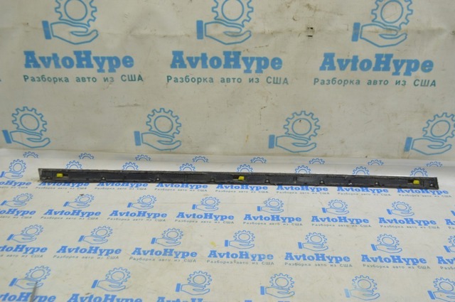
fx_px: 417
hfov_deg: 57.3
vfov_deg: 39.9
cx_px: 228
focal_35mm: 33
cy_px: 151
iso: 400
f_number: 5.6
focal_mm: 22
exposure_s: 1/25
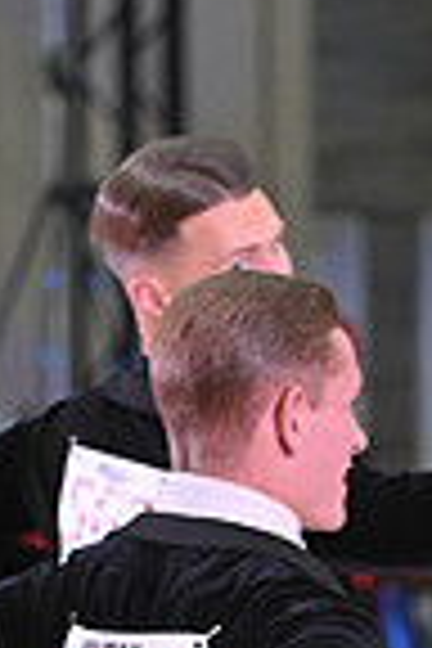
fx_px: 9773
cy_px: 1089
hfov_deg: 2.5
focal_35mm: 543
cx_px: 529
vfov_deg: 3.8
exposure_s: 1/400
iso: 3200
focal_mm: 135
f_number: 5
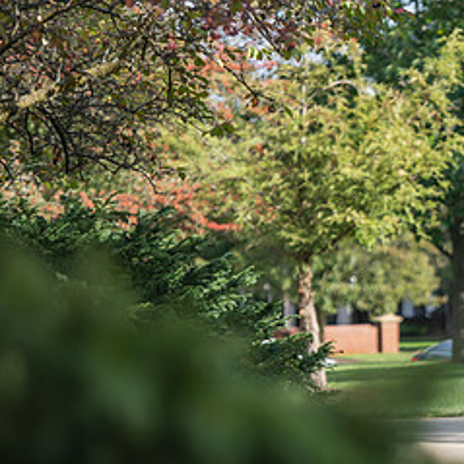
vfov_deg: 6.5
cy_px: 222
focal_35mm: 268
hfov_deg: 6.5
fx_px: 4064
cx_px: 559
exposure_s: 1/500
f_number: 3.2
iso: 100
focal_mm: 130
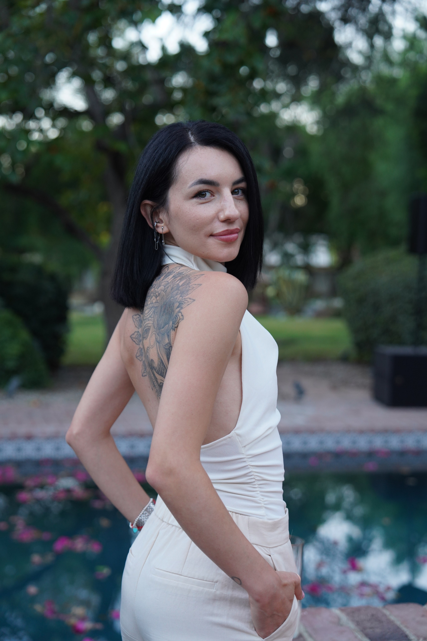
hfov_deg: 26.0
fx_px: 925
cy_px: 320
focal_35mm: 52
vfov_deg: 38.2
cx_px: 214
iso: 640
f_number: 2.8
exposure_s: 1/200
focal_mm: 52
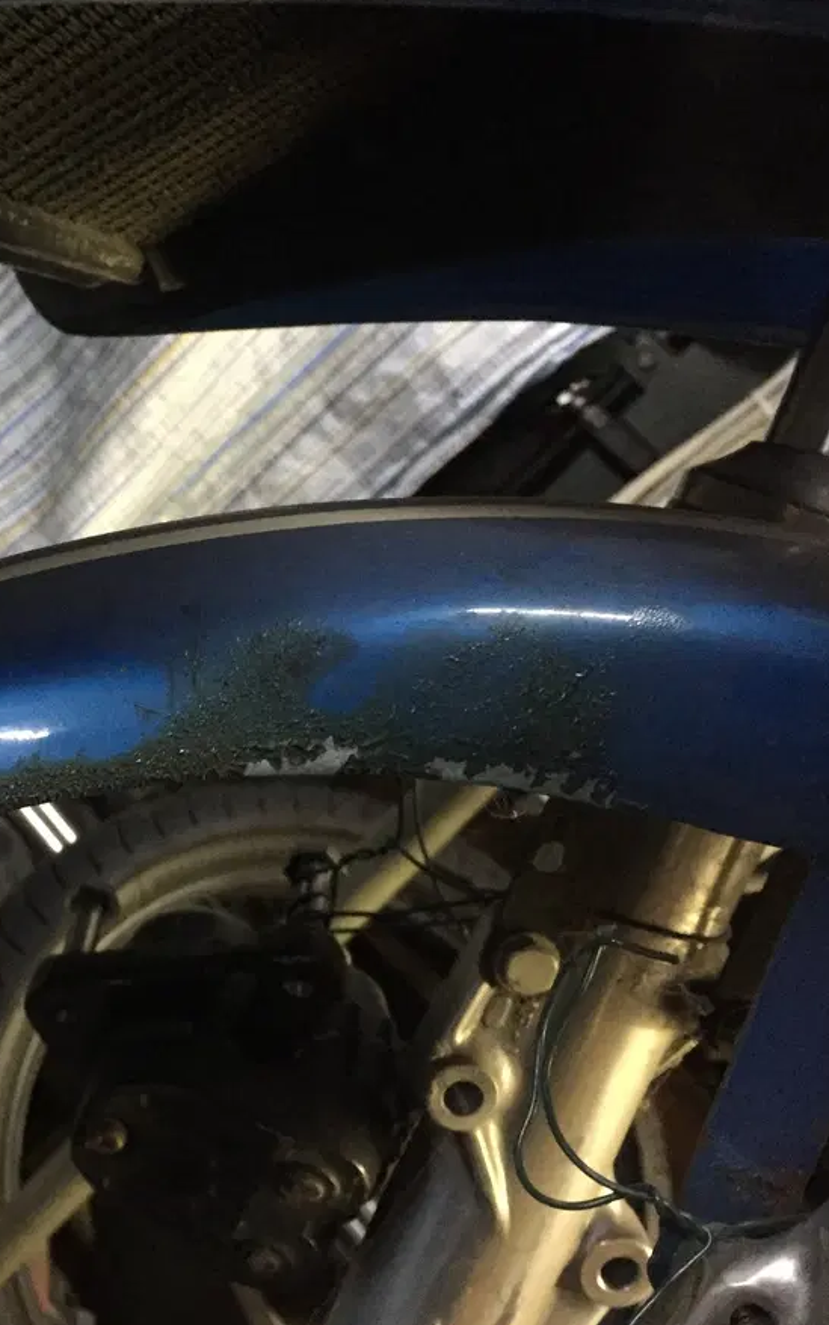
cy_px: 675
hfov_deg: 29.3
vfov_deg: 47.2
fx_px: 1518
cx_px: 86
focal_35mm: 42
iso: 320
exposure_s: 1/17
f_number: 2.2
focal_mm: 4.15
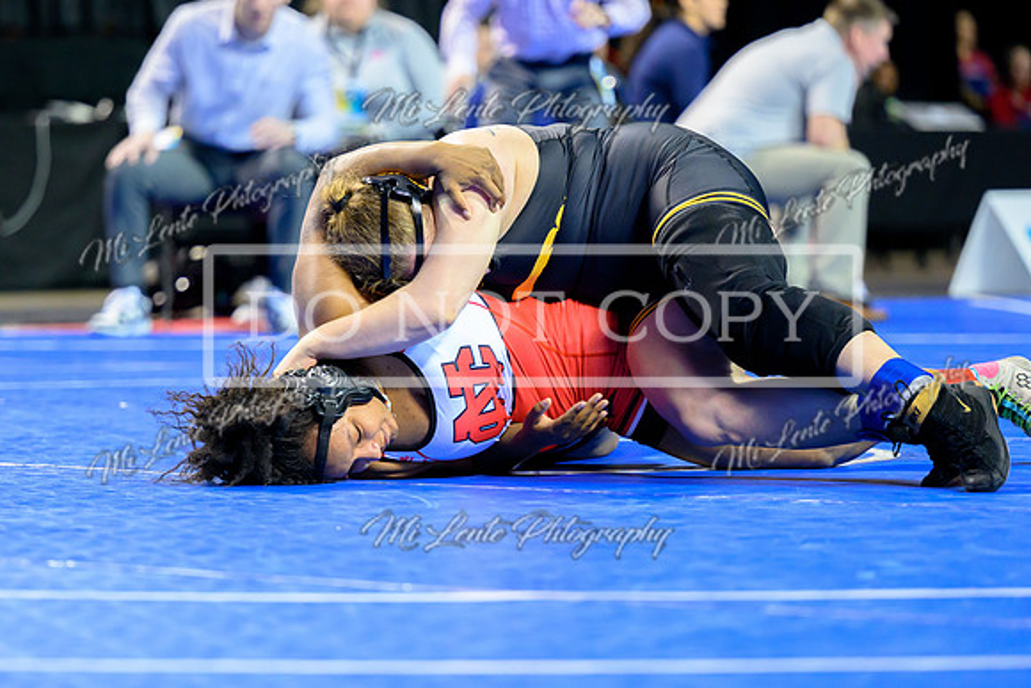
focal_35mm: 190
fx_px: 5439
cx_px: 445
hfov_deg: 10.8
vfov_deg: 7.2
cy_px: 368
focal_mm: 140
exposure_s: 1/800
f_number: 2.8
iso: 3200
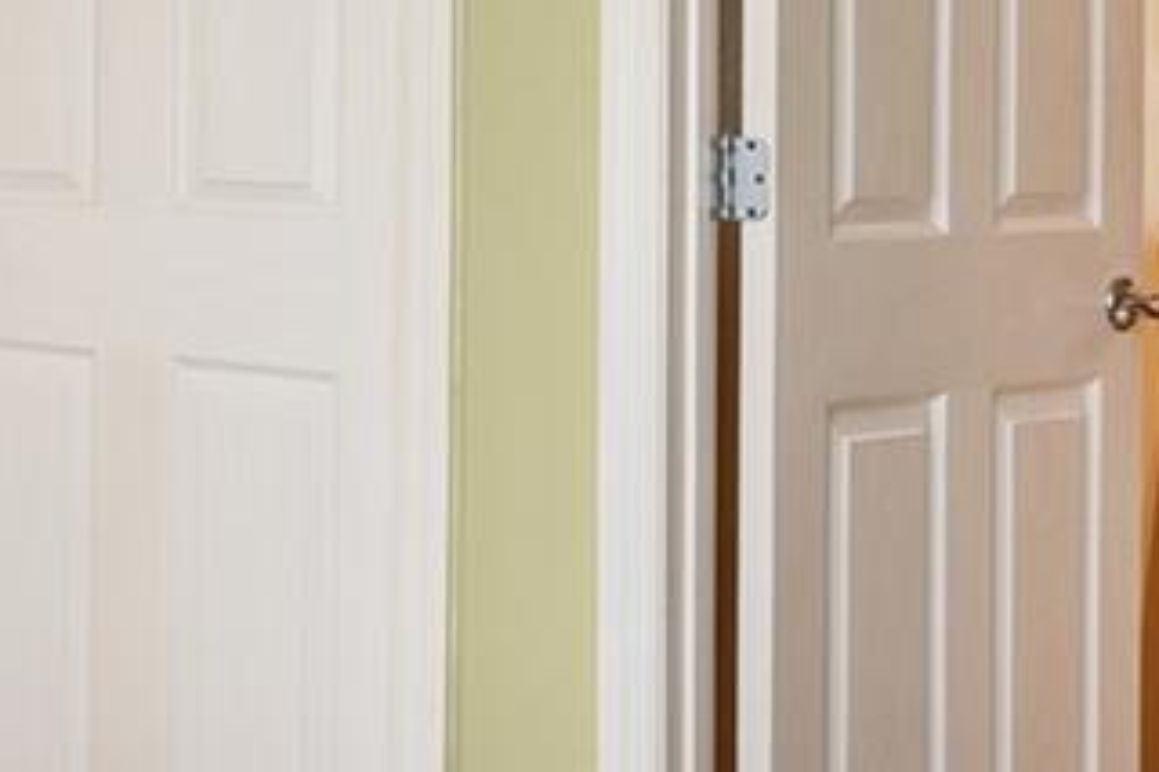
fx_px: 2735
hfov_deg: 18.9
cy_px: 65
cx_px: -876
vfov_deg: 15.8
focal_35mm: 85
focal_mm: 17
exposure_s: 1/2.5
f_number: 7.1
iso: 100
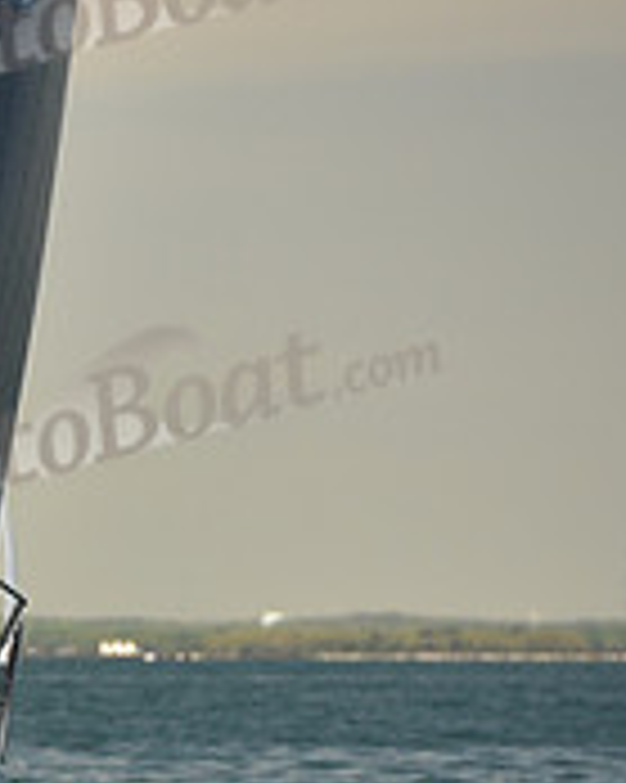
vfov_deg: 3.1
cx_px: -423
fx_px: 14487
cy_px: 718
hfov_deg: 2.5
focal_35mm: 625
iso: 250
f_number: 5
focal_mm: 200
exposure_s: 1/800
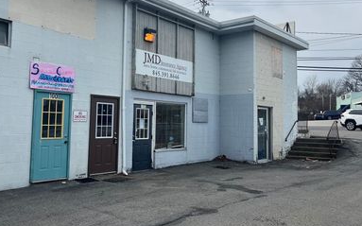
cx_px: 149
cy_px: 96
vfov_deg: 35.2
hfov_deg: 53.7
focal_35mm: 36
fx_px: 355
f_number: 1.5
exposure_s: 1/3571
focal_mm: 5.7
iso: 50
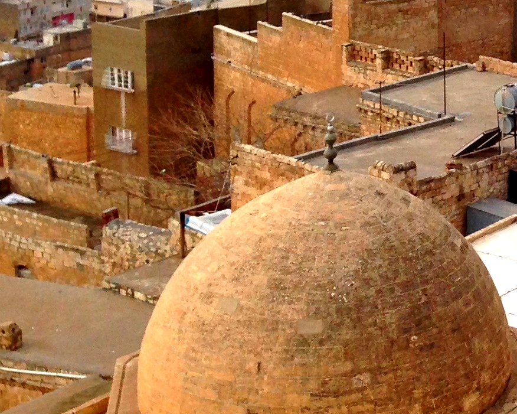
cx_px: 765
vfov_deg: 12.7
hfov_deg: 14.9
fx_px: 1836
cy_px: -24
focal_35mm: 120
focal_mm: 4.12
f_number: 2.4
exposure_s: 1/874
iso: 50
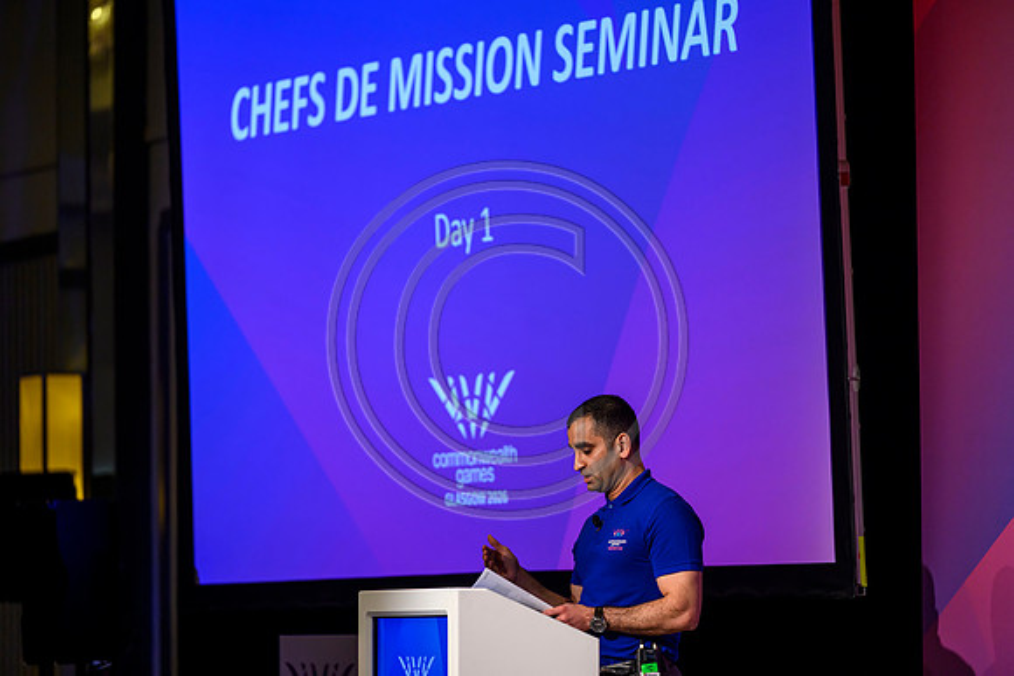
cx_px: 507
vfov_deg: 6.9
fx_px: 5634
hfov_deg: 10.3
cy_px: 338
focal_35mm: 200
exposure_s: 1/400
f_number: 2.8
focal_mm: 200
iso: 1600
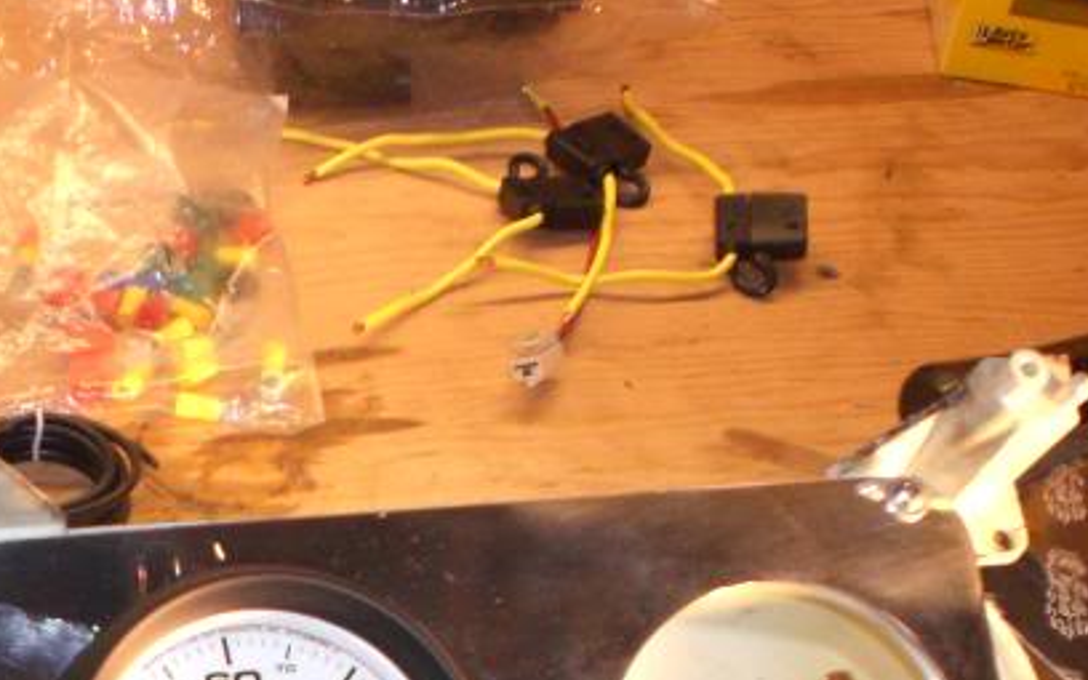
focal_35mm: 79
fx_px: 2342
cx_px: 69
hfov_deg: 25.2
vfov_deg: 16.1
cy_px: 731
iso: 200
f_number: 3.1
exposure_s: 1/60
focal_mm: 6.3
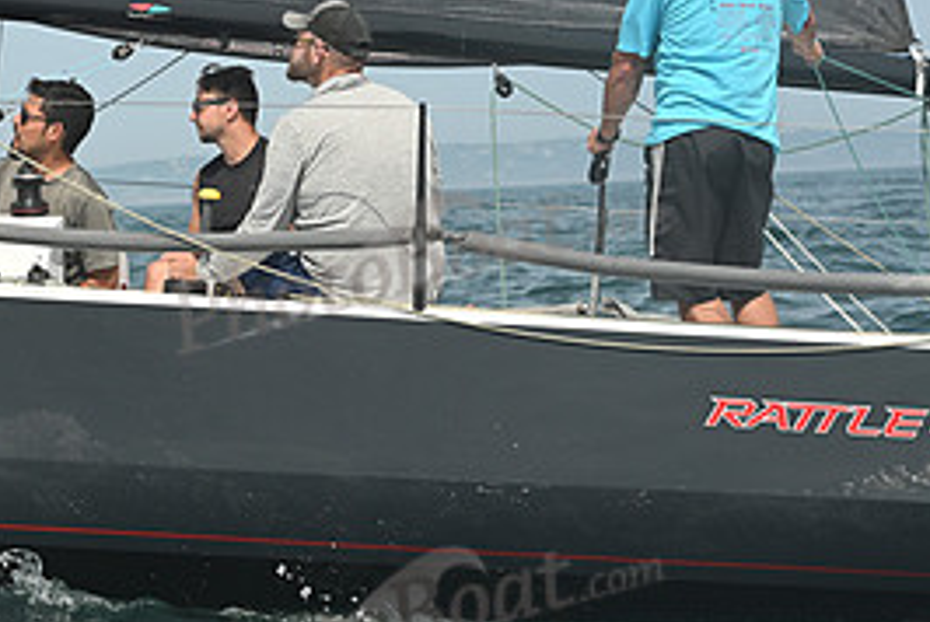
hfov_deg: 11.9
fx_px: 4396
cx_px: -7
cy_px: 131
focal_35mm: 170
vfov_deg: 8.1
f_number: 6.3
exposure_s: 1/1250
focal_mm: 78
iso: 320
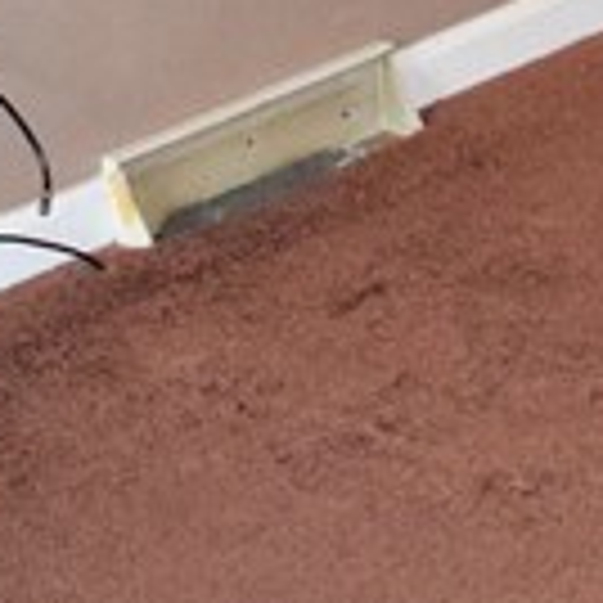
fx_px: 3666
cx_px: 1008
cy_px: -724
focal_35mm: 186
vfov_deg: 8.7
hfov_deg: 9.1
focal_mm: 18
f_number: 3.5
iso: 2500
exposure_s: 1/60
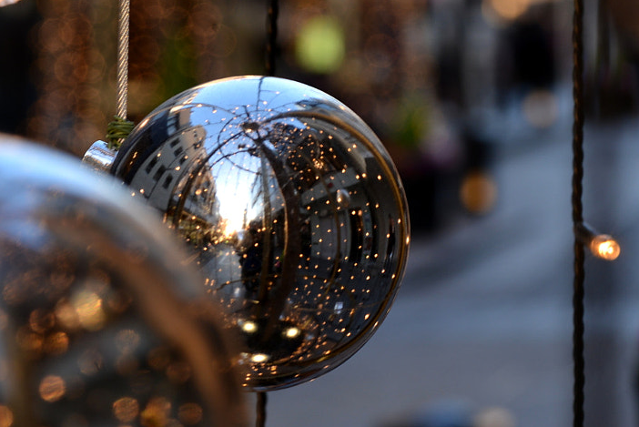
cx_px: 312
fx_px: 3641
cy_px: 197
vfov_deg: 6.7
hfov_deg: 10.0
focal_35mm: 205
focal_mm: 90
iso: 160
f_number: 13
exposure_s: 1/45
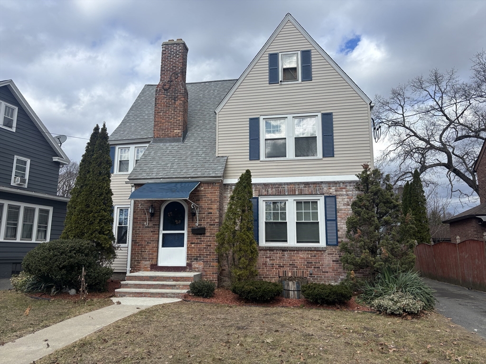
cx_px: 243
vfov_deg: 53.1
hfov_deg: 67.3
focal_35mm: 26
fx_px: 365
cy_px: 182
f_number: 1.6
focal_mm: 5.96
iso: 50
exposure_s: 1/2571
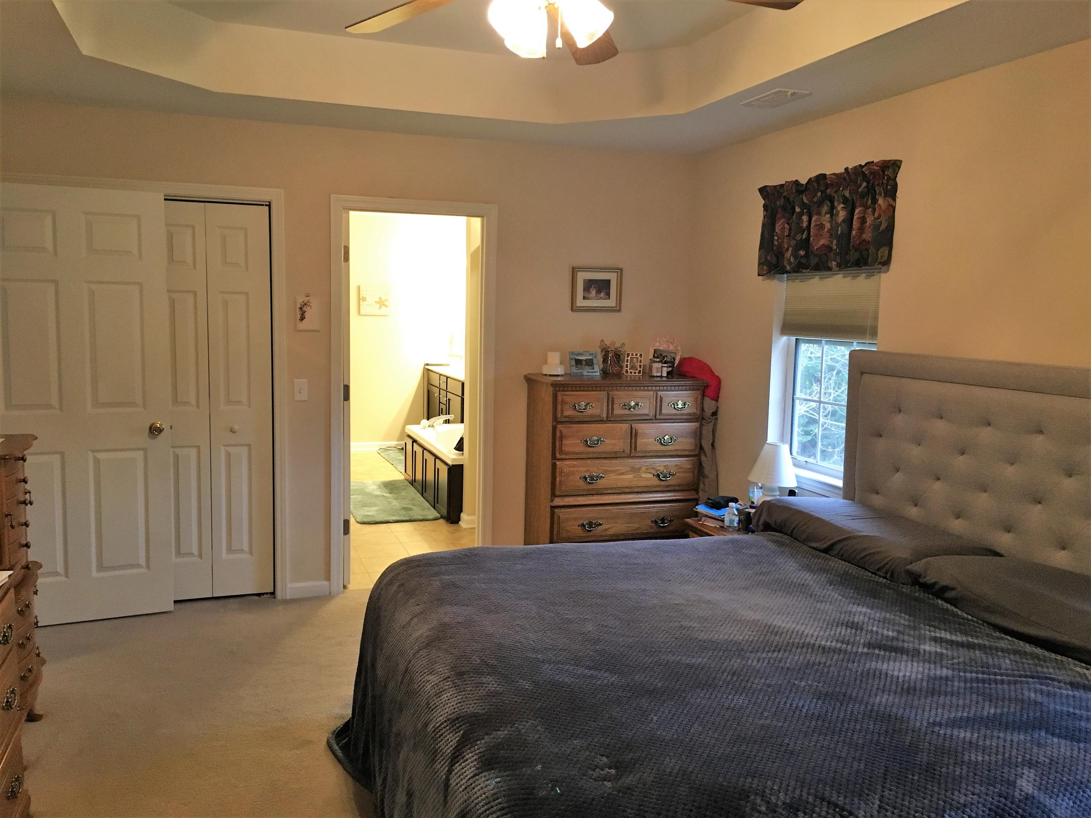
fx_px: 914
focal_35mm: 29
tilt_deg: -6.7
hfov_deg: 61.7
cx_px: 546
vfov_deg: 48.2
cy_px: 409
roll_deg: -0.8
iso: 200
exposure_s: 1/24
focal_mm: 4.15
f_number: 2.2
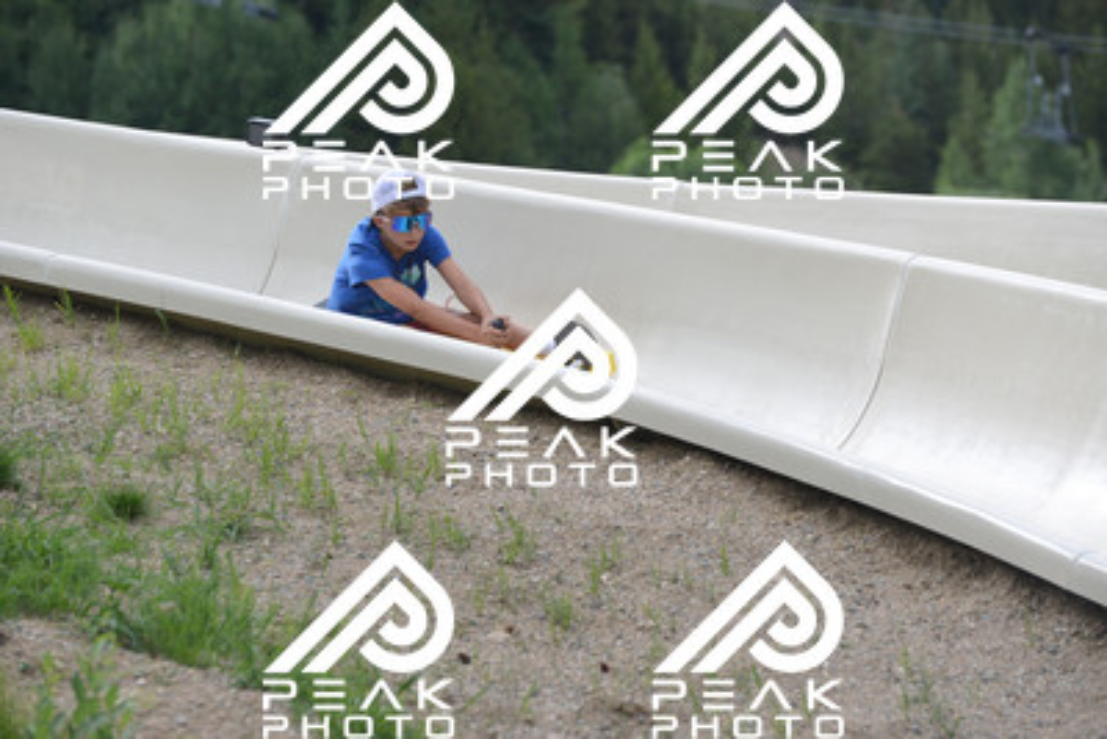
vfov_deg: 7.0
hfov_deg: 10.5
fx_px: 5998
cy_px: 370
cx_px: 554
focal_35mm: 195
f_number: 6.3
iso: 1100
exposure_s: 1/1250
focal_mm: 195
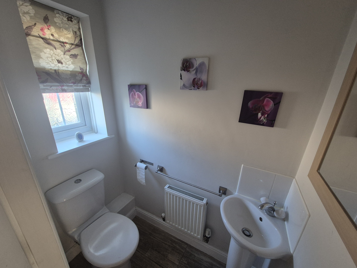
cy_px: 134
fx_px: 134
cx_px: 178
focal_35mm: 13
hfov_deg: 106.2
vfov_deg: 89.9
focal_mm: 2.2
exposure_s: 1/50
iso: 320
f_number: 2.2
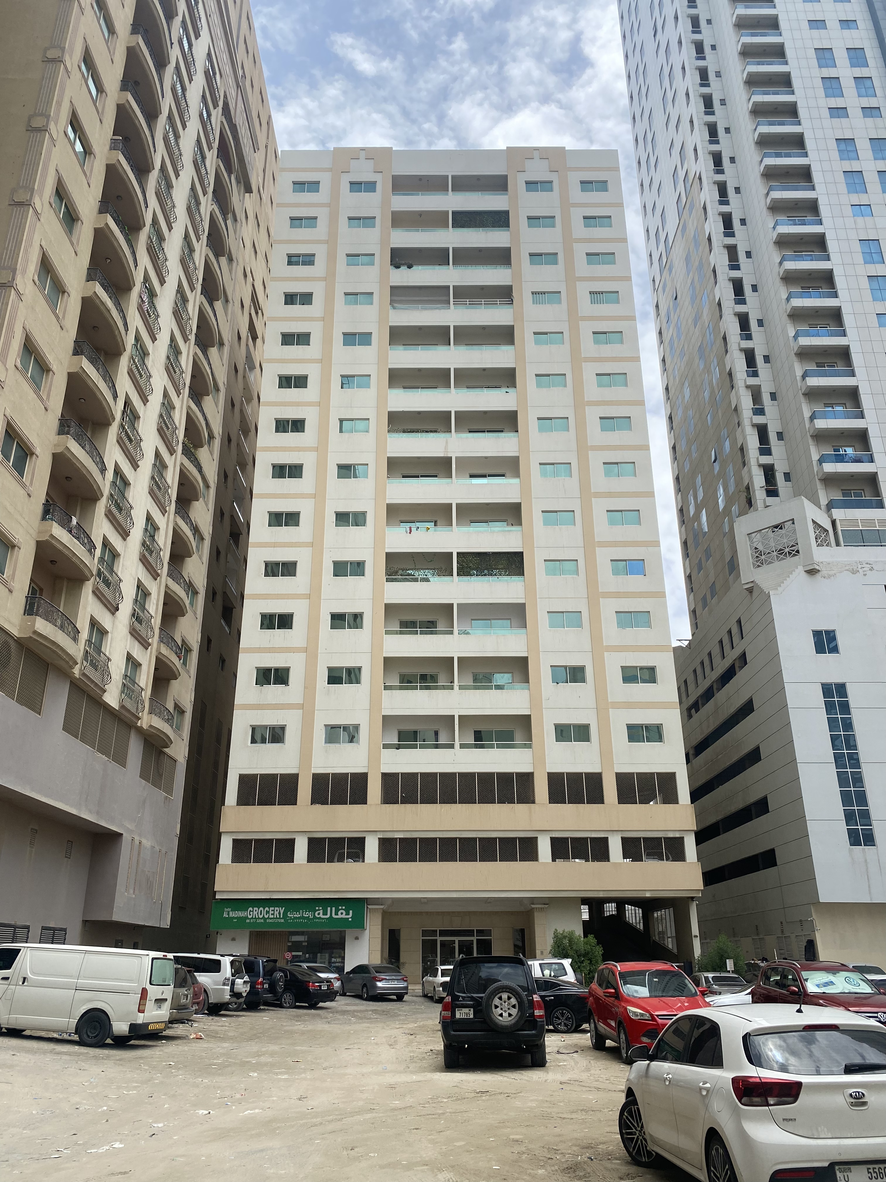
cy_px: 591
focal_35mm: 26
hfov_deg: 53.1
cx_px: 443
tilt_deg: +23.5
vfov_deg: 67.3
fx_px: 887
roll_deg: -0.5
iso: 32
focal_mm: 4.25
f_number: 1.8
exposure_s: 1/2315
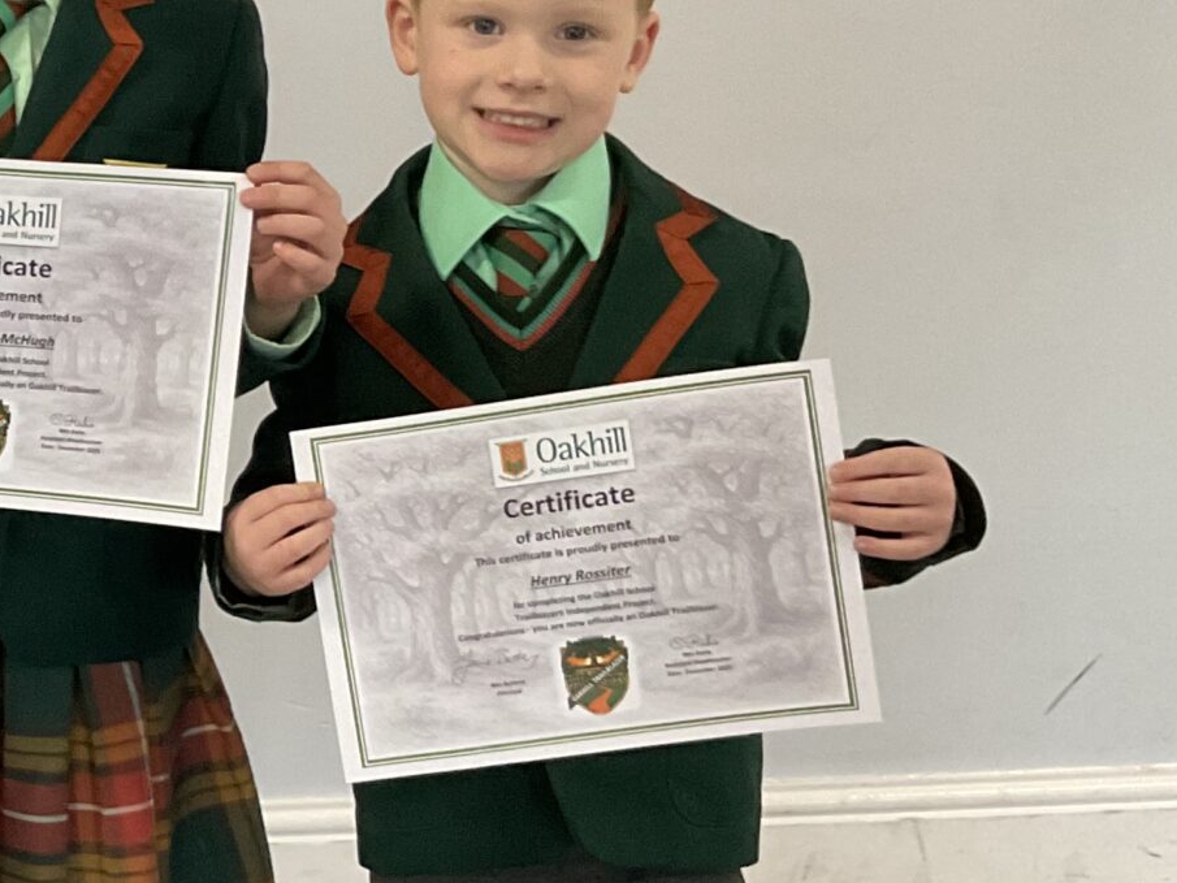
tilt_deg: -13.2
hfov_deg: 22.0
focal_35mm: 82
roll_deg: +2.5
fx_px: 2789
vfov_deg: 18.0
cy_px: 437
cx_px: -248
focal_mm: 3
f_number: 1.8
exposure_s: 1/50
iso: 160
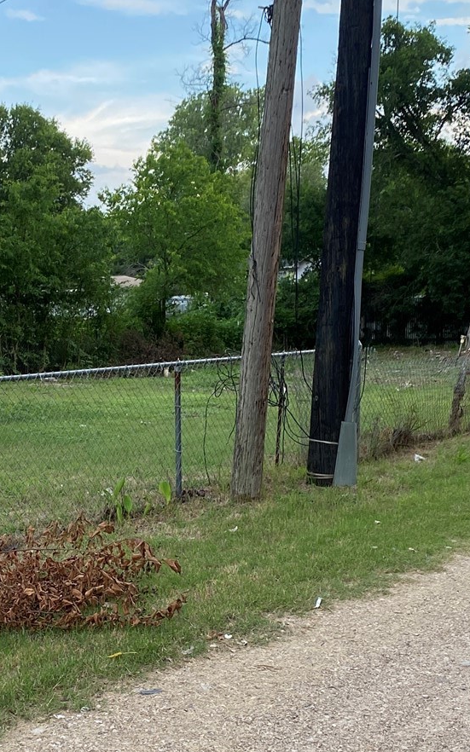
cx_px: 121
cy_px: 477
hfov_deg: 20.2
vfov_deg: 31.8
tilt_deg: -7.1
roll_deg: +1.8
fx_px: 1312
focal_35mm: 64
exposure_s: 1/495
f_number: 1.8
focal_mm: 4.25
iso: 32
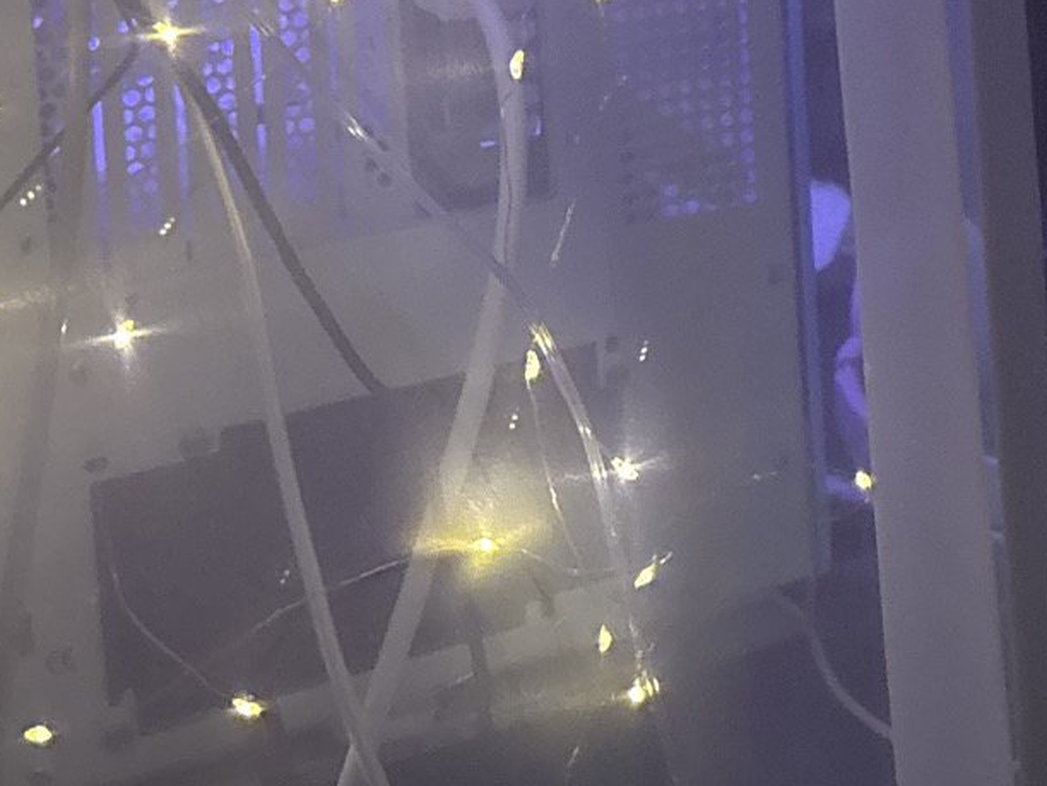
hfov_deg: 21.3
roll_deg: +3.2
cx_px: 1288
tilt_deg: -4.1
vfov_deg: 16.0
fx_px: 2571
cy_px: -368
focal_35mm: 85
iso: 640
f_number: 1.6
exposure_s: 1/40
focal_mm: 5.96
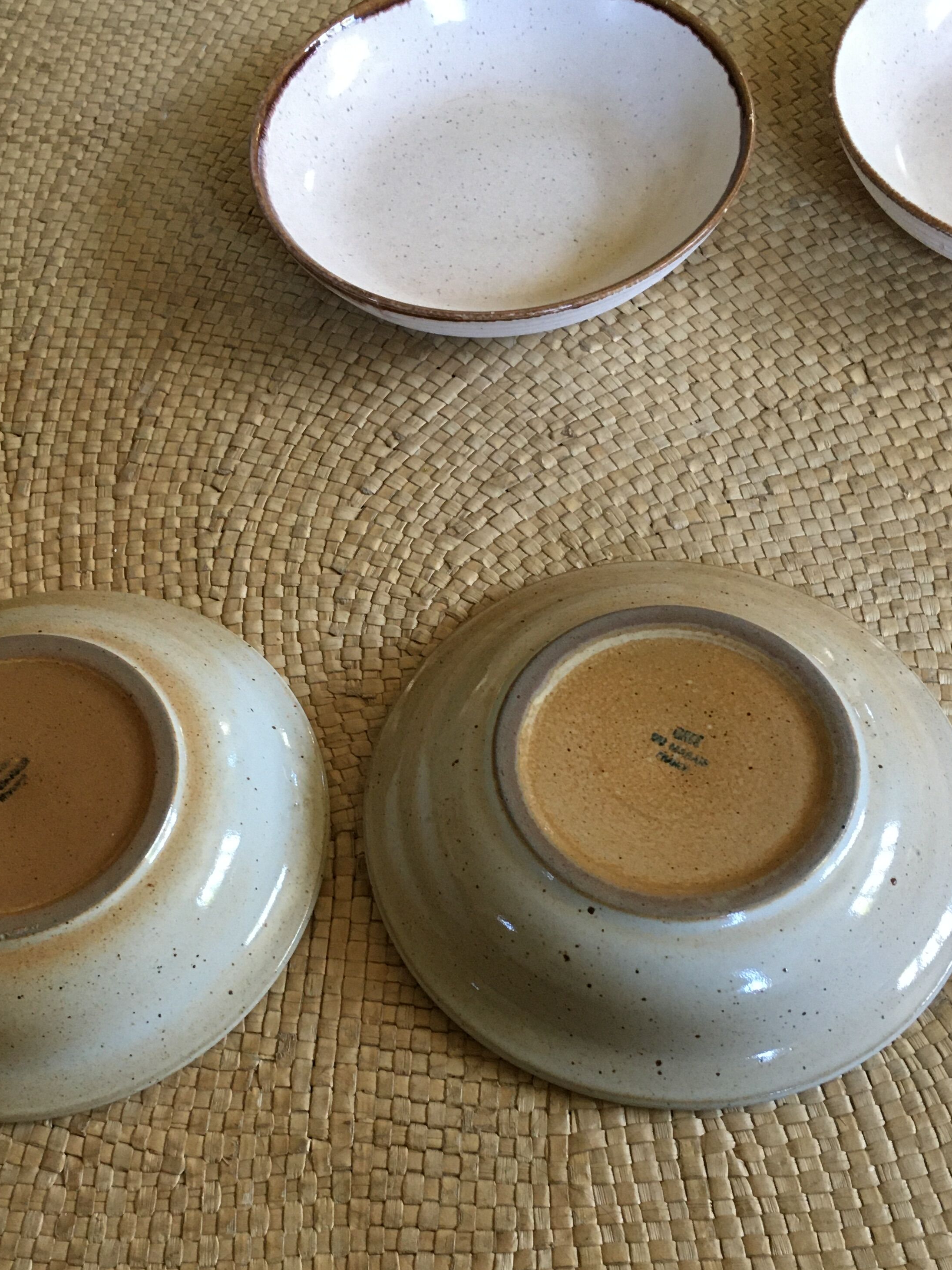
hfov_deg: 35.7
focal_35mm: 40
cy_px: 757
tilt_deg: -60.5
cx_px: 334
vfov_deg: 46.6
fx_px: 1467
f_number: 2.2
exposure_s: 1/33
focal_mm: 4.15
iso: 160
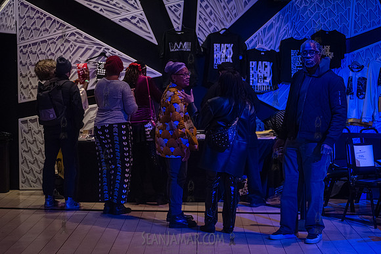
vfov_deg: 17.1
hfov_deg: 25.4
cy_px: 127
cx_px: 190
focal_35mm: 80
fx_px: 847
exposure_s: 1/200
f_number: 2.8
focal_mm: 80
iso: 8000
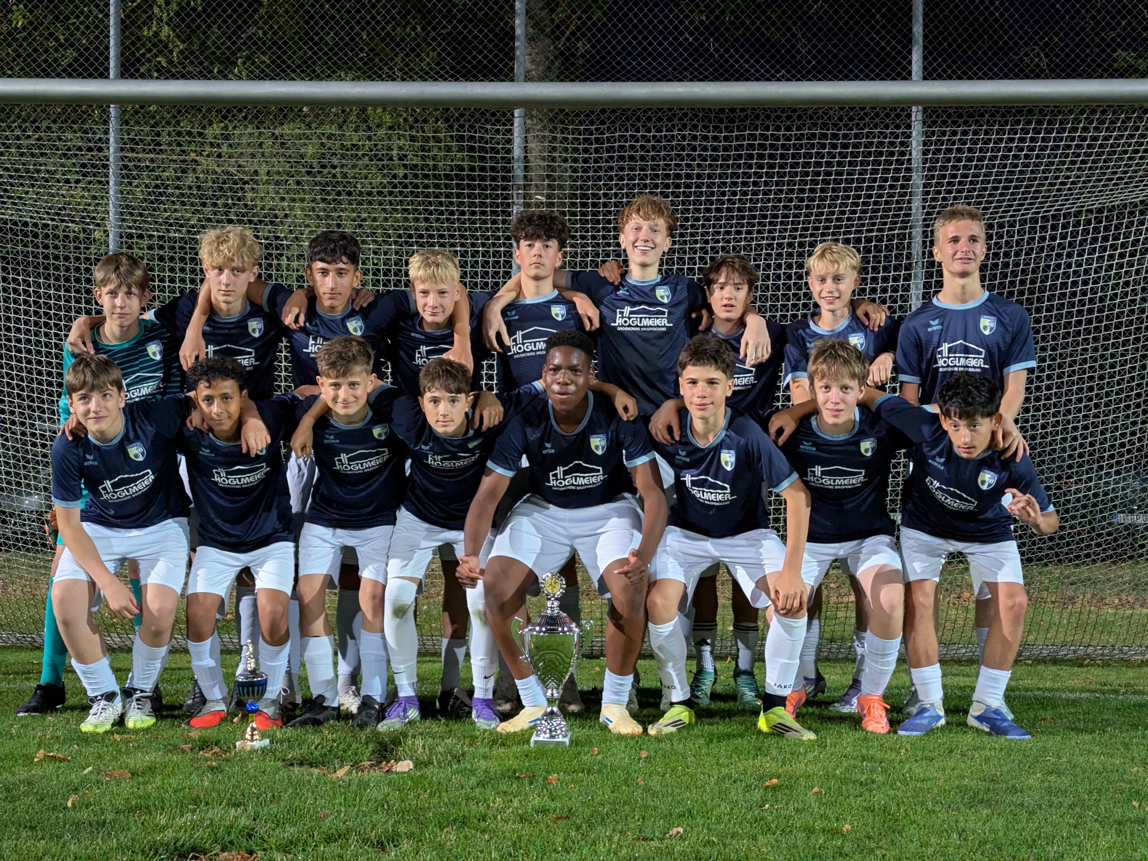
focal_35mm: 48
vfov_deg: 30.3
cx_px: 574
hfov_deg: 39.7
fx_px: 1592
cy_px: 430
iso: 642
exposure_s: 1/50
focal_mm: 6.81
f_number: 1.85
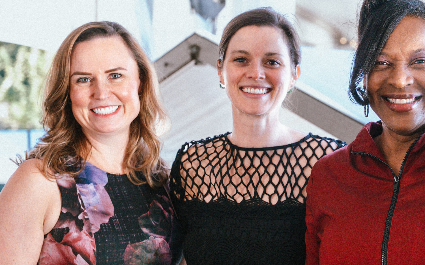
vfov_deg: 12.8
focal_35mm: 102
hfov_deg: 20.2
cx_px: 345
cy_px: 151
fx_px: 1182
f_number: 4
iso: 800
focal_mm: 57.1
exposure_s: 1/200
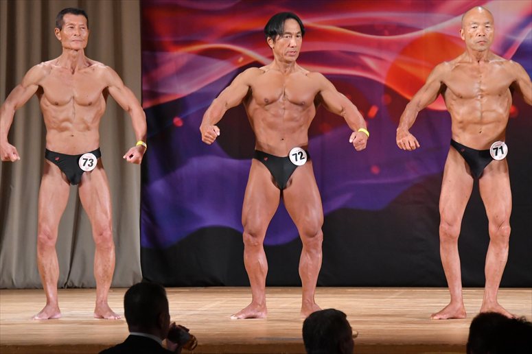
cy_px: 177
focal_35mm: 255
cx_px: 266
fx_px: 3767
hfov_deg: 8.1
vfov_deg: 5.4
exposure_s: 1/400
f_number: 5.6
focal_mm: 170
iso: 5000
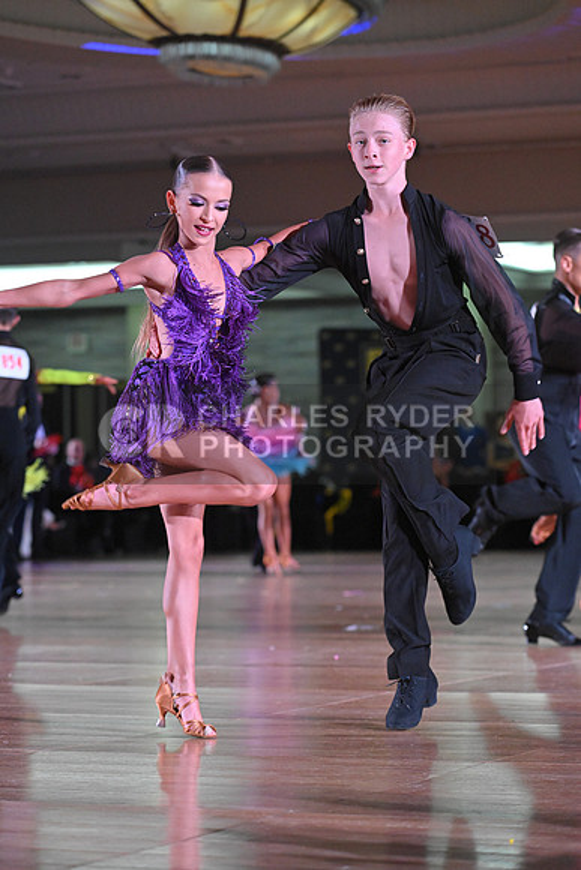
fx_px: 2903
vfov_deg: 17.1
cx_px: 290
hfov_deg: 11.4
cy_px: 435
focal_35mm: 120
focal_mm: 120
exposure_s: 1/400
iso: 5000
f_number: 5
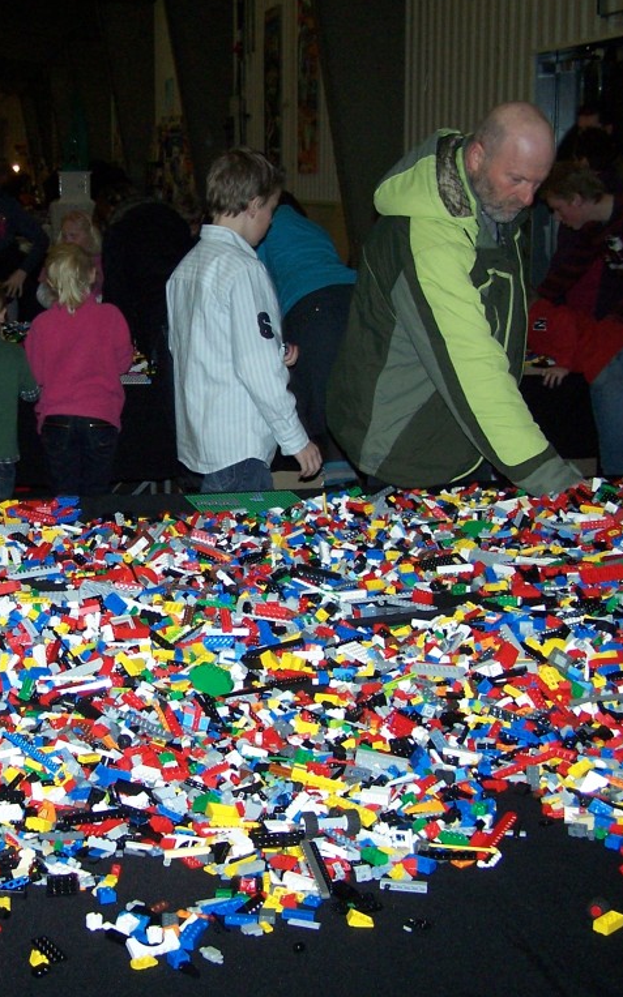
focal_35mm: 54
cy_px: 497
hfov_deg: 23.7
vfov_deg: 37.5
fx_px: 1468
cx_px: 162
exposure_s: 1/60
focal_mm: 6.3
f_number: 2.8
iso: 140
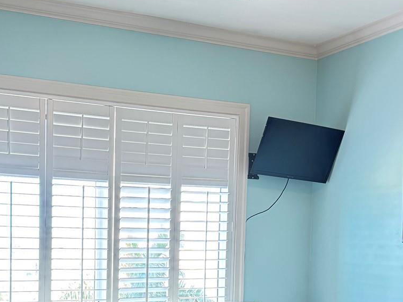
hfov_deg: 34.5
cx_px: 126
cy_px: 270
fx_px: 640
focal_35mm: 55
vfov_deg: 25.8
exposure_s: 1/60
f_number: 1.6
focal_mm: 5.96
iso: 320
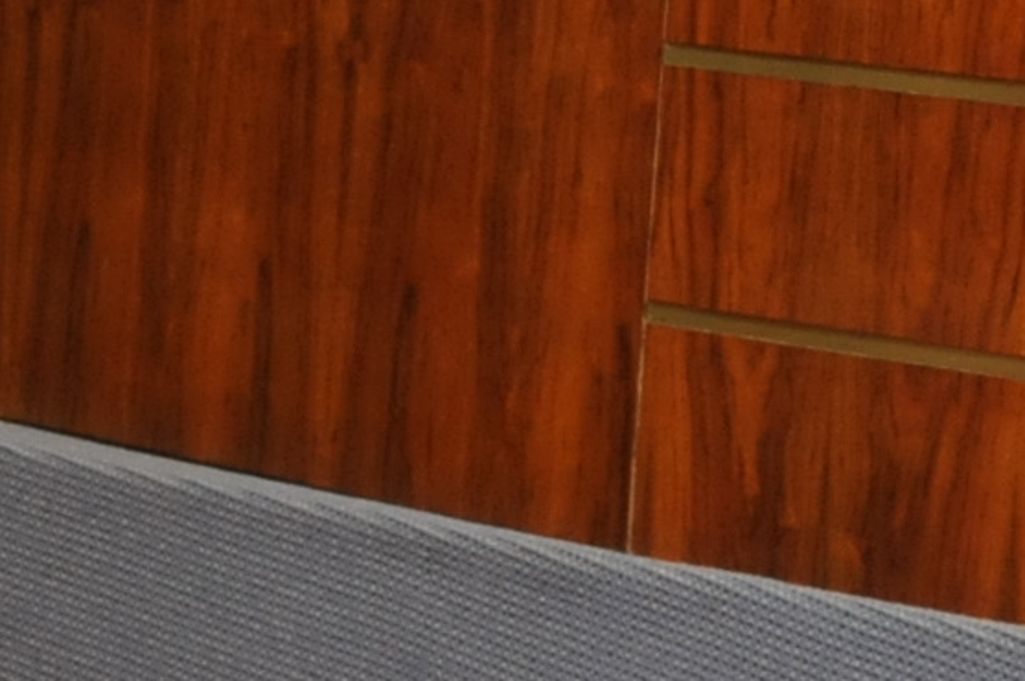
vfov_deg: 6.5
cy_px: -326
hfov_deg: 9.0
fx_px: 5915
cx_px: 2354
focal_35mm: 208
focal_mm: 24
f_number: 5.6
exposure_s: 1/50
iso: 1000
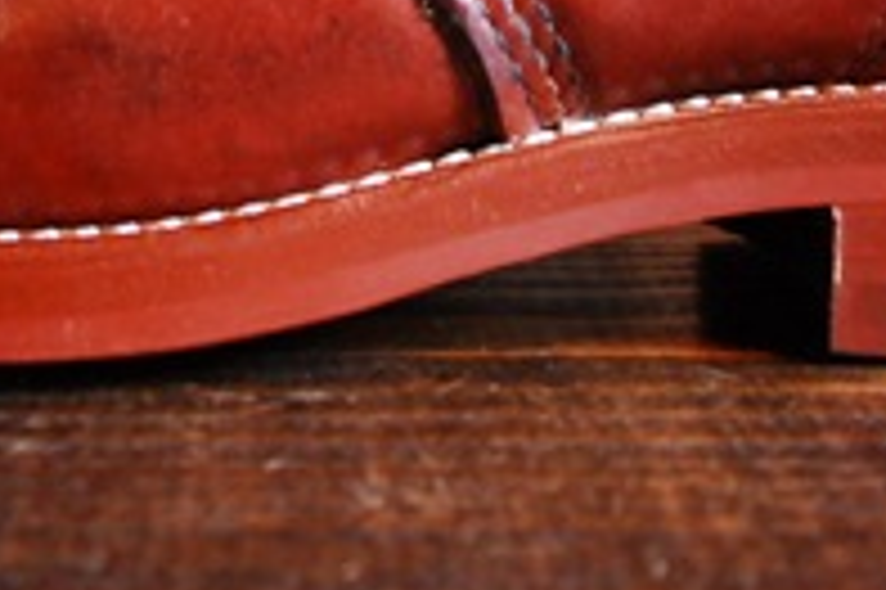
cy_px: -270
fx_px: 2459
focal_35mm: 100
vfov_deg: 13.0
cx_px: 351
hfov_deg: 20.4
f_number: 3.8
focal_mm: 22
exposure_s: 1/15
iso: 1000
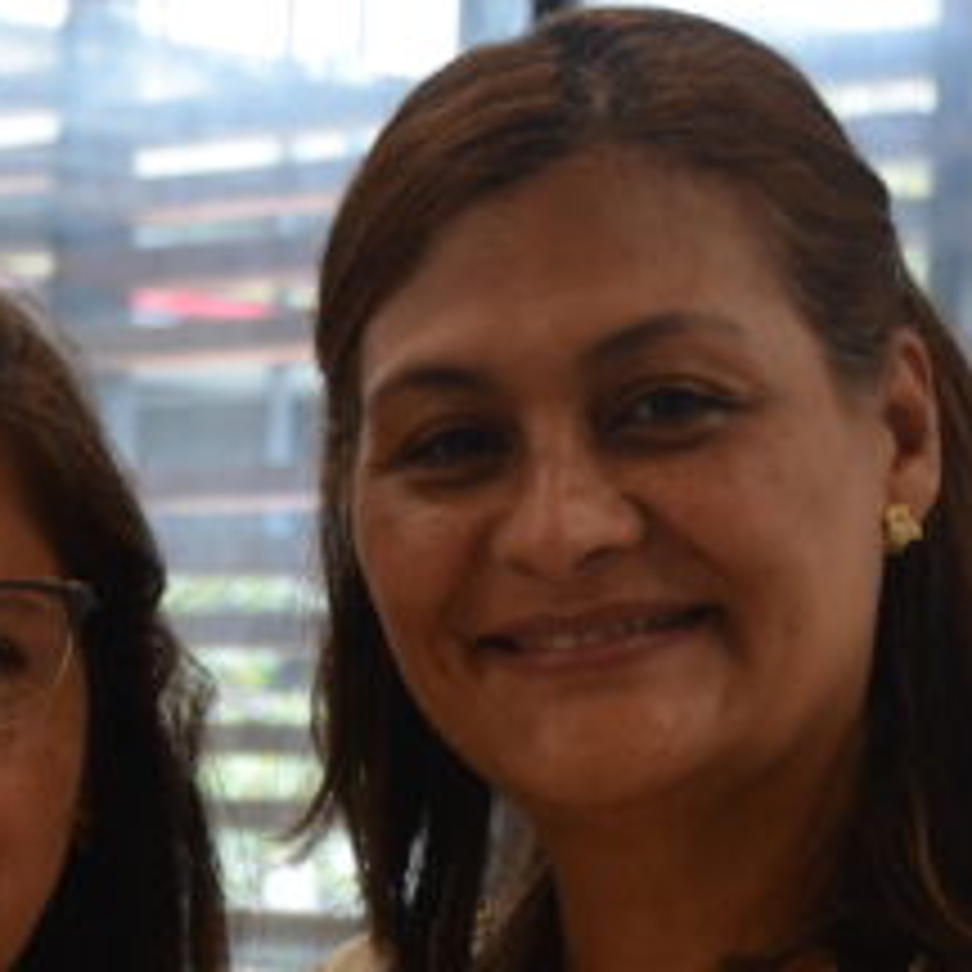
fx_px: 5750
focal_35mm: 181
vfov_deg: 9.5
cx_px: 117
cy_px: 1346
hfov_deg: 9.6
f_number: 5
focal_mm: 30
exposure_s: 1/100
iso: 400
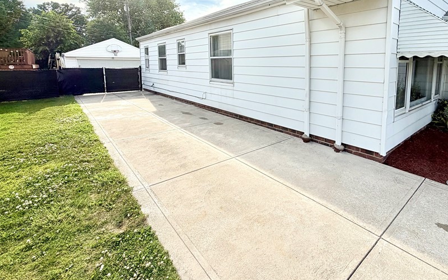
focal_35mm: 19
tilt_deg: -4.3
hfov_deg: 87.1
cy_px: 88
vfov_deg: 60.4
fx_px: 232
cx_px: 265
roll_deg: -0.5
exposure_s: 1/1167
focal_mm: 2.22
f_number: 2.2
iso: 32
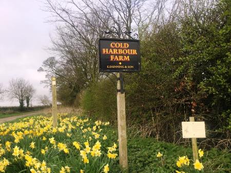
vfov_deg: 45.4
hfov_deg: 58.4
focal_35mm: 31
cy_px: 86
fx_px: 207
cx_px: 116
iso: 25
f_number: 2.4
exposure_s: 1/280
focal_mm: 3.3
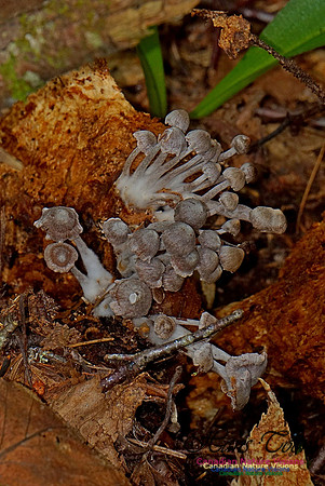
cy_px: 243
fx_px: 4255
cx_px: 162
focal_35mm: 315
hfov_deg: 4.4
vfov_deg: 6.5
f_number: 13
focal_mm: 210
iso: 1000
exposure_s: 1/60
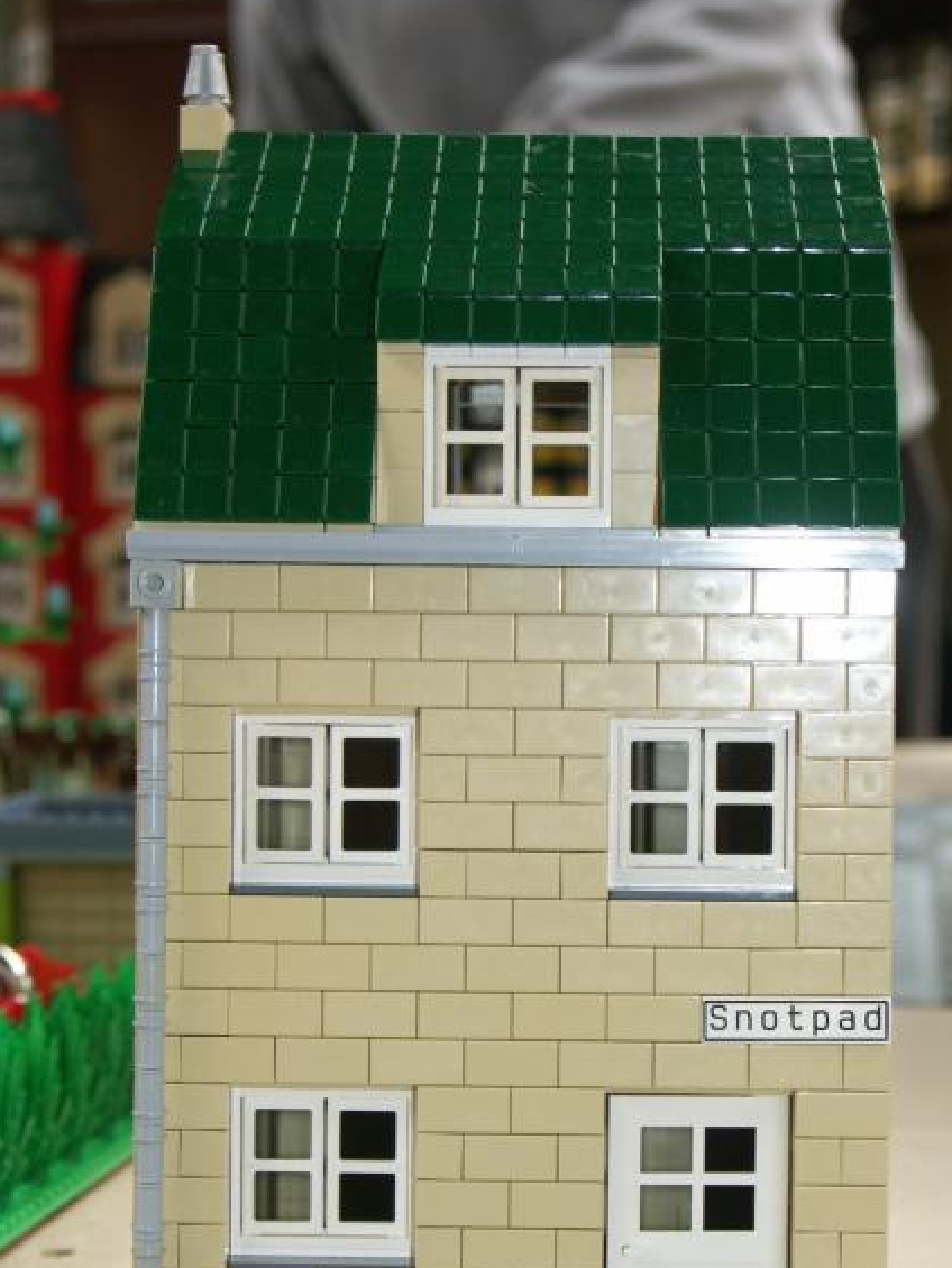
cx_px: 525
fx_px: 3336
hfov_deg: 16.2
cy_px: 756
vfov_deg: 21.5
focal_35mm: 91
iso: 100
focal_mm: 17.07
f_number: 3.2
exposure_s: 1/60
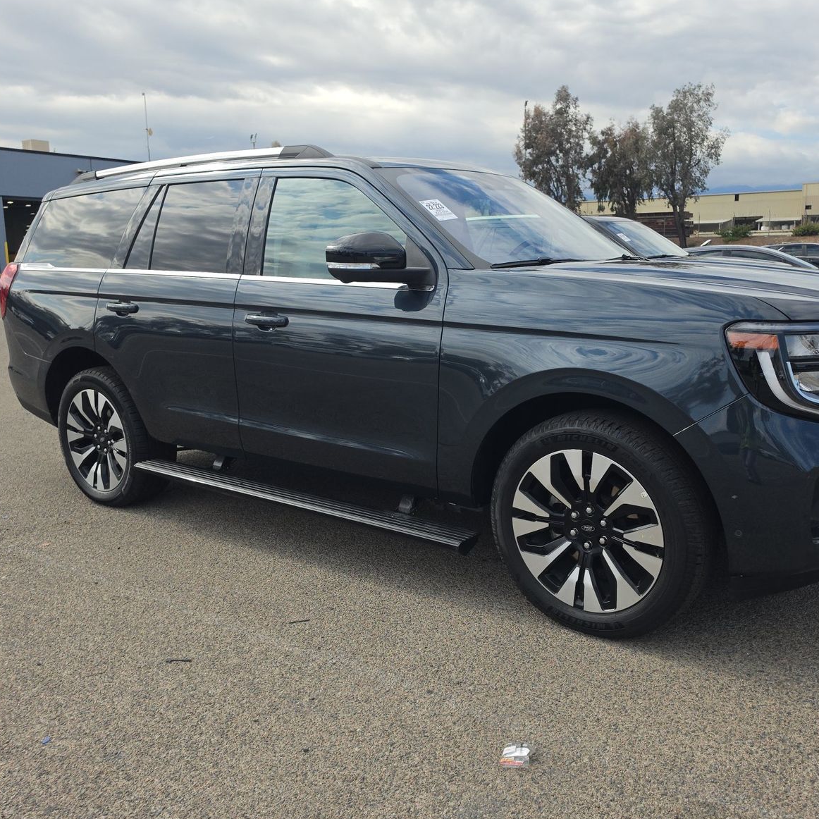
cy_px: 404
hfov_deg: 57.2
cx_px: 452
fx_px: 749
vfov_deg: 57.3
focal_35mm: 28
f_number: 1.4
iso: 63
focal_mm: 6.5
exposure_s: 1/4765
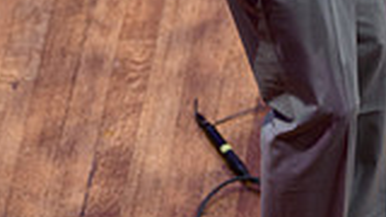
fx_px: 6029
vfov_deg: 2.1
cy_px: -210
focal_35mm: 589
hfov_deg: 3.7
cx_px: 350
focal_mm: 200
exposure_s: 1/200
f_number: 5
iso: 800
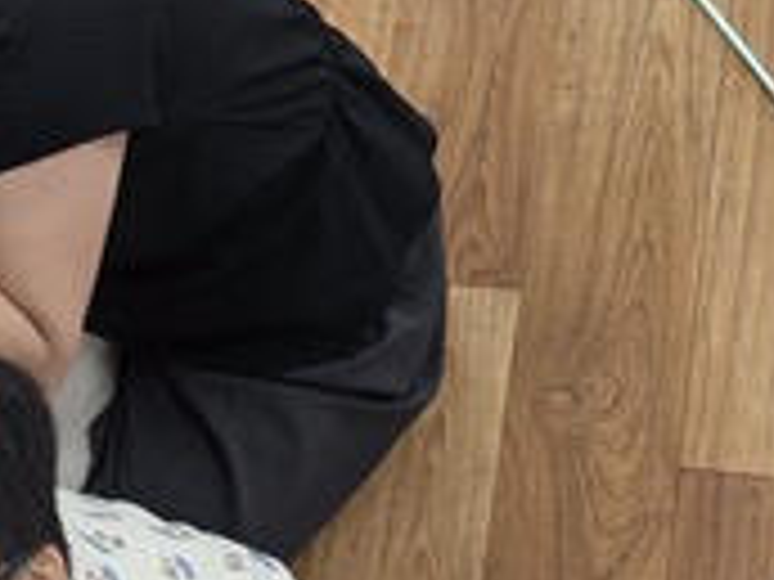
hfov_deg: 19.8
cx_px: -304
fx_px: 1990
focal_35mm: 89
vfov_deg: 16.5
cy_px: 423
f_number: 1.7
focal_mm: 6.3
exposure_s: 1/120
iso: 200
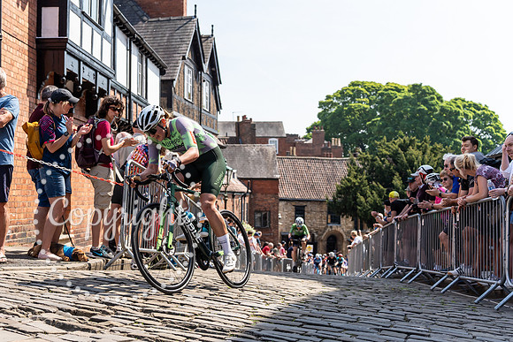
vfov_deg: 27.0
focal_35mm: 50
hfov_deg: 39.2
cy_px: 175
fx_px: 713
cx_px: 175
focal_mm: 38
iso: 160
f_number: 3.5
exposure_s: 1/2500
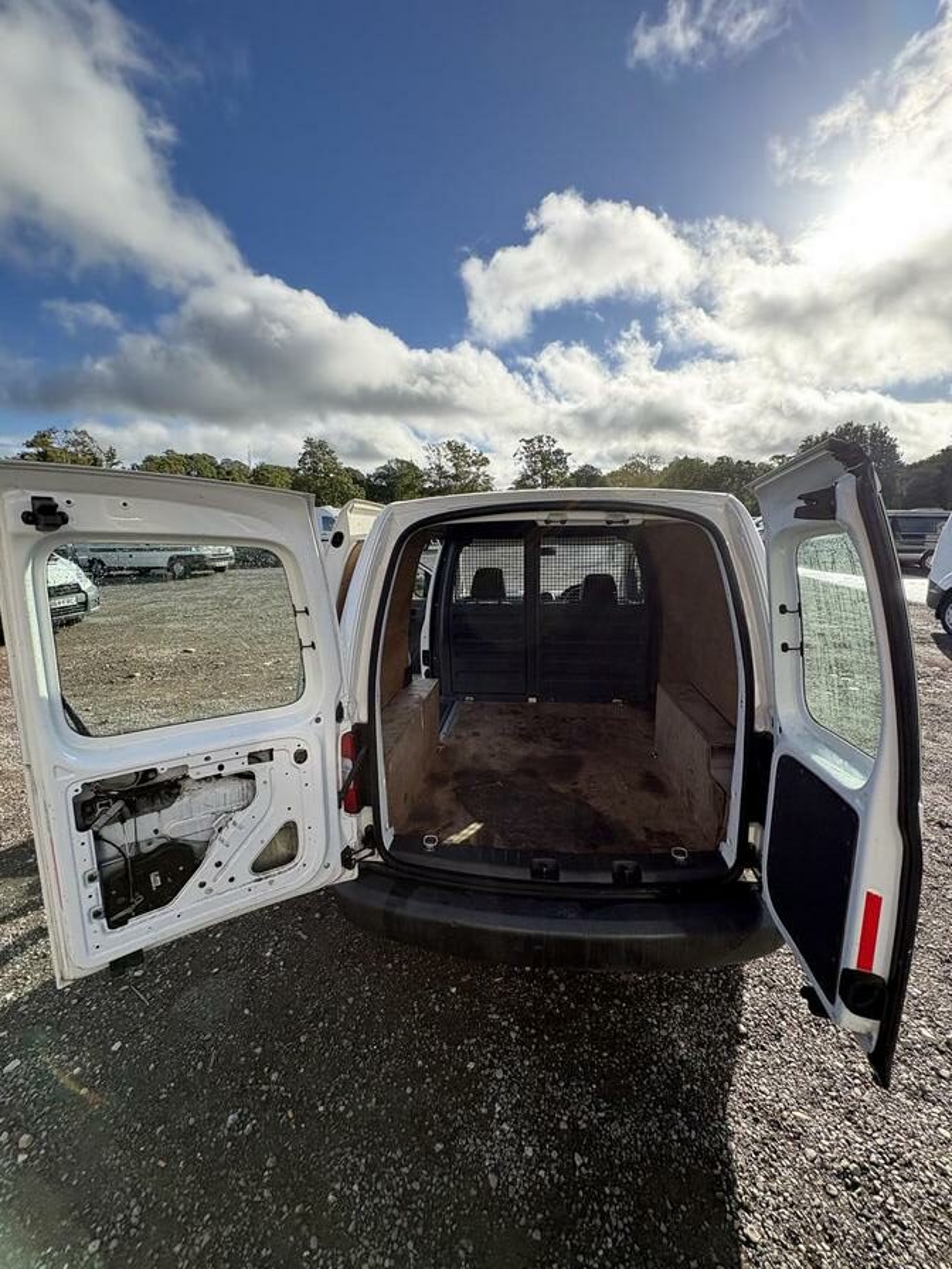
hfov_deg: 85.7
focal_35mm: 14
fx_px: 513
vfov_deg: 102.1
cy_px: 634
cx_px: 476
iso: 40
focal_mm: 2.22
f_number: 2.2
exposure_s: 1/804
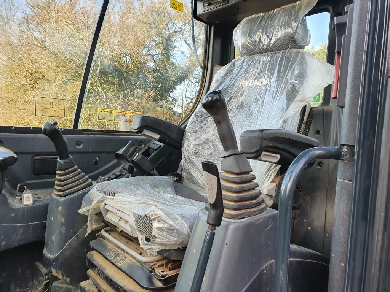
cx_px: 195
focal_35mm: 26
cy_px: 146
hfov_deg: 67.3
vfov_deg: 53.1
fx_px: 293
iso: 80
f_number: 2.4
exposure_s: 1/120
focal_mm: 4.32
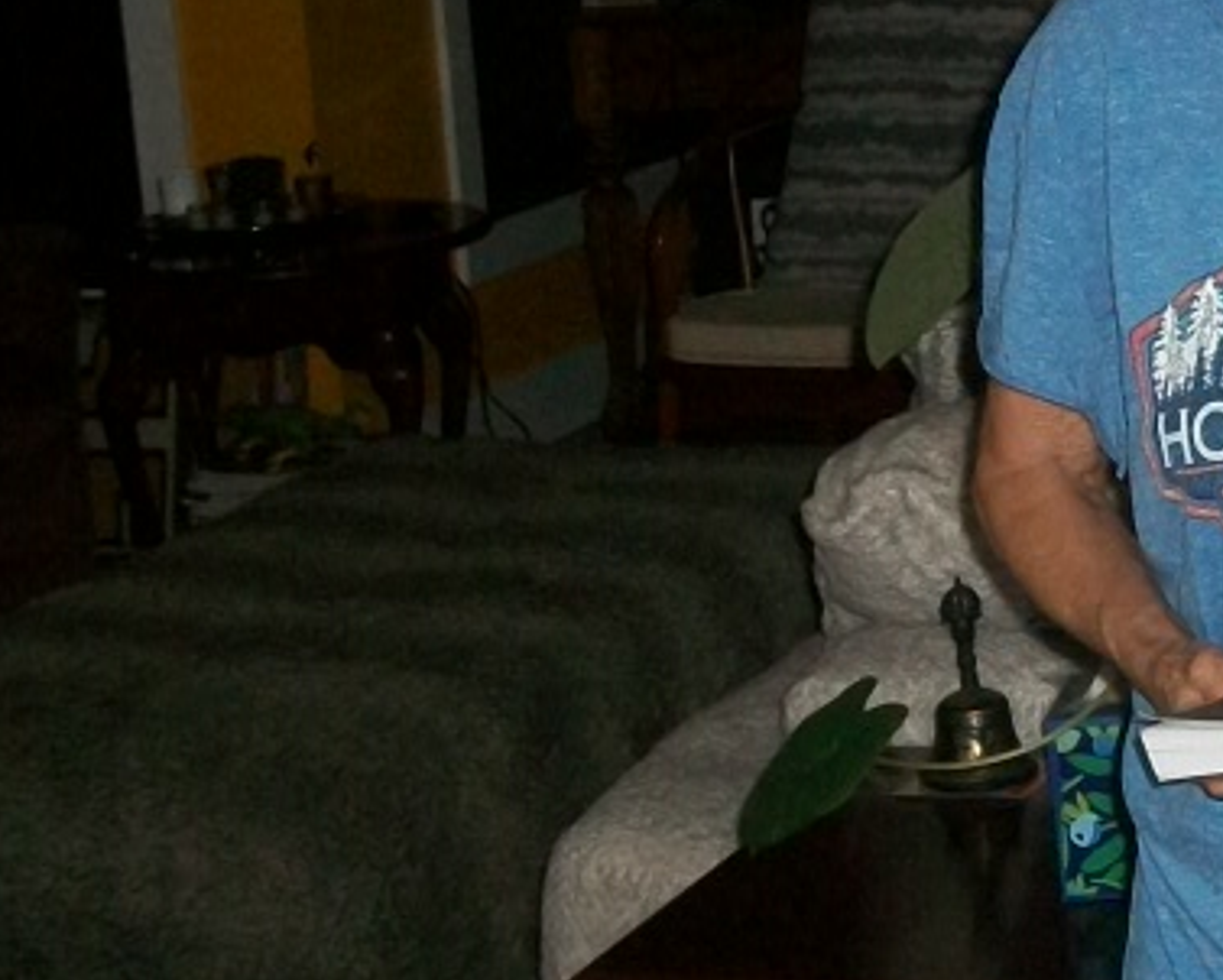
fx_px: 3839
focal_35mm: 106
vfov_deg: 14.5
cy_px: 344
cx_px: 1158
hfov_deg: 17.8
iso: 160
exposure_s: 1/30
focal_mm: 5.7
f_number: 2.9
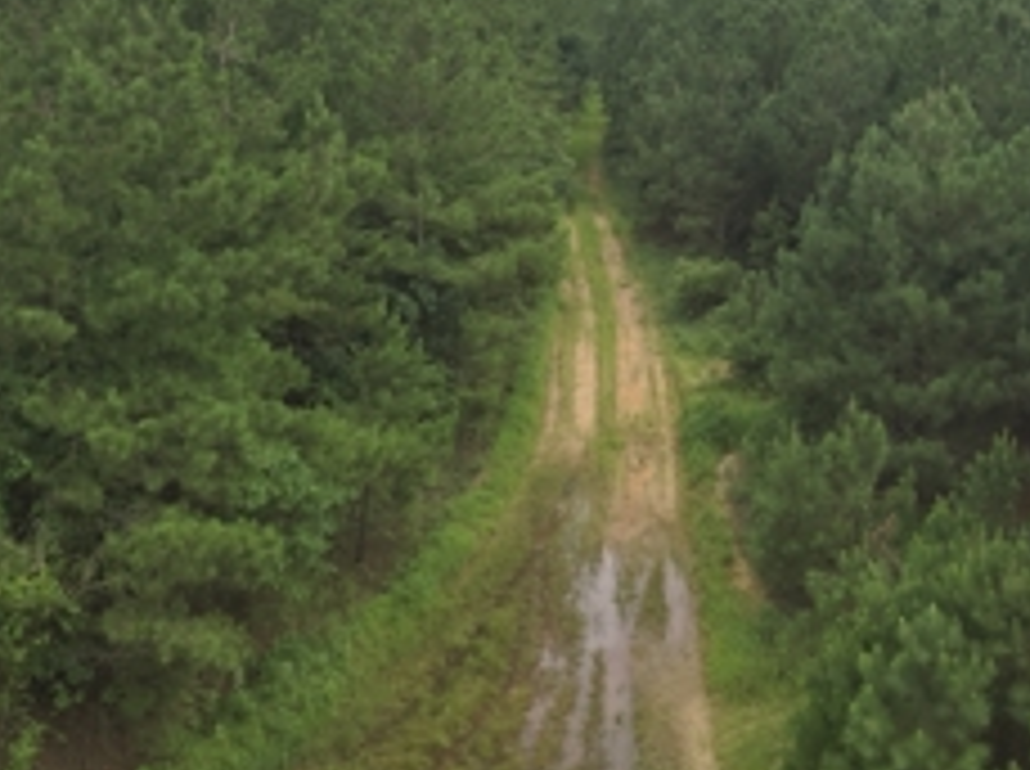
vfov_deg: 33.5
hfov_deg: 44.4
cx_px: 661
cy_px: 180
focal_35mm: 42
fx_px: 1248
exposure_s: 1/640
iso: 100
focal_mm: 4.4
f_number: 2.8
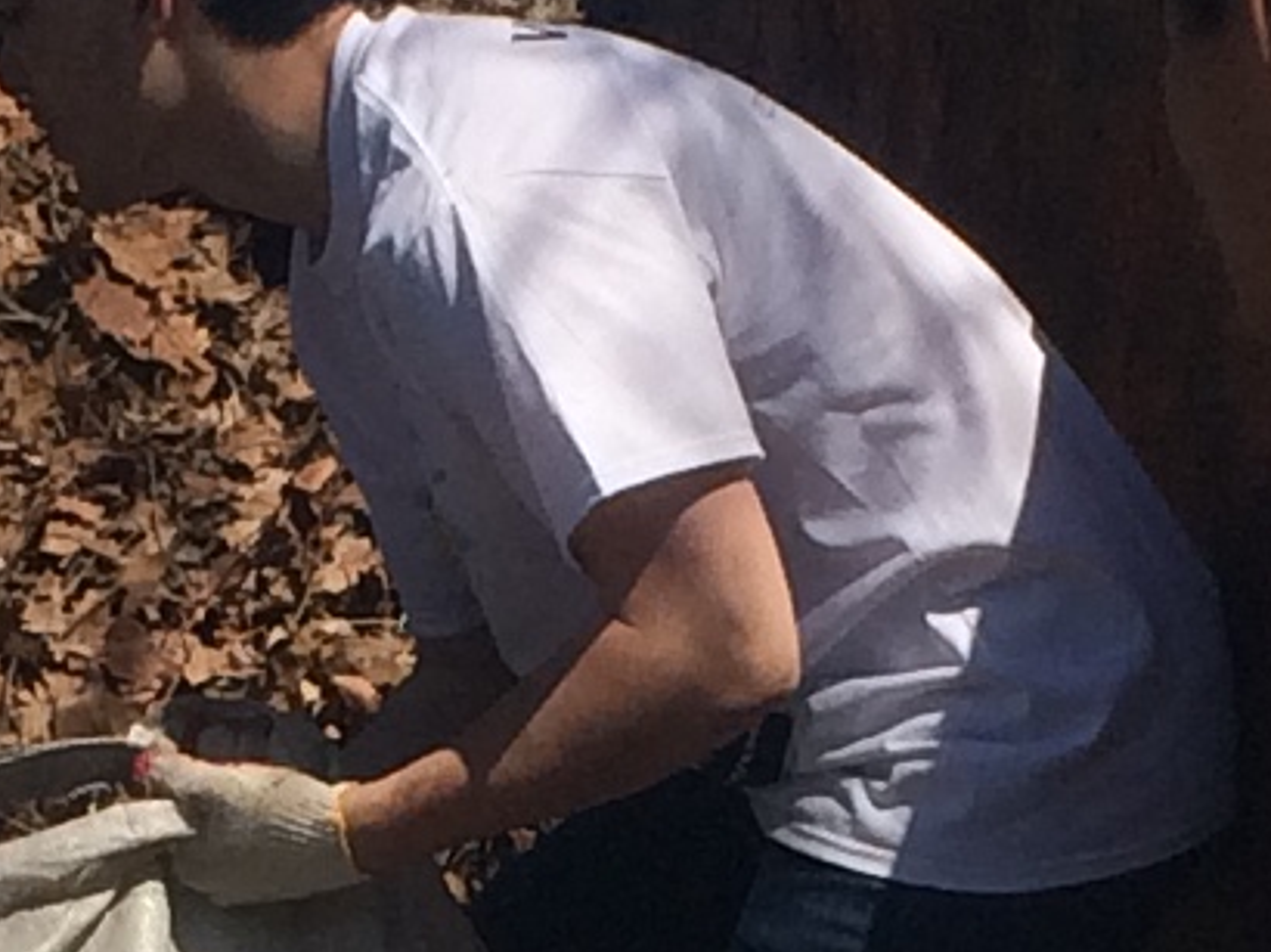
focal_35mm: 231
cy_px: 1501
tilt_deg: -9.0
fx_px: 8477
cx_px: 322
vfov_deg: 6.3
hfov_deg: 8.6
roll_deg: -0.4
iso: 32
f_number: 2.2
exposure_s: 1/3425
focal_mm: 4.15
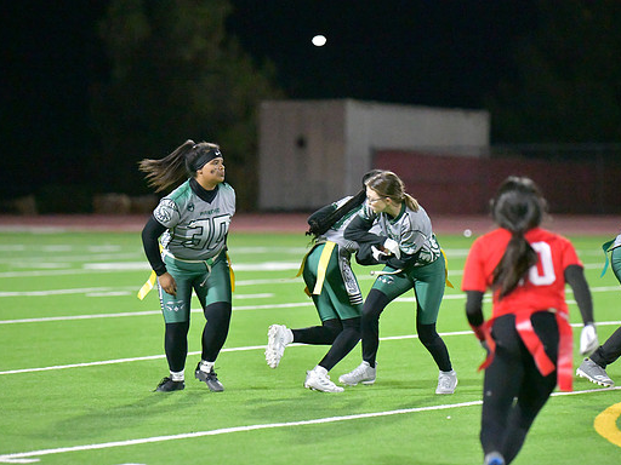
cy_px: 233
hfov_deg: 8.6
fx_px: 4108
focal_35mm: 229
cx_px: 336
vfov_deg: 6.5
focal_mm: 210
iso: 25600
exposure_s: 1/3200
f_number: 2.8
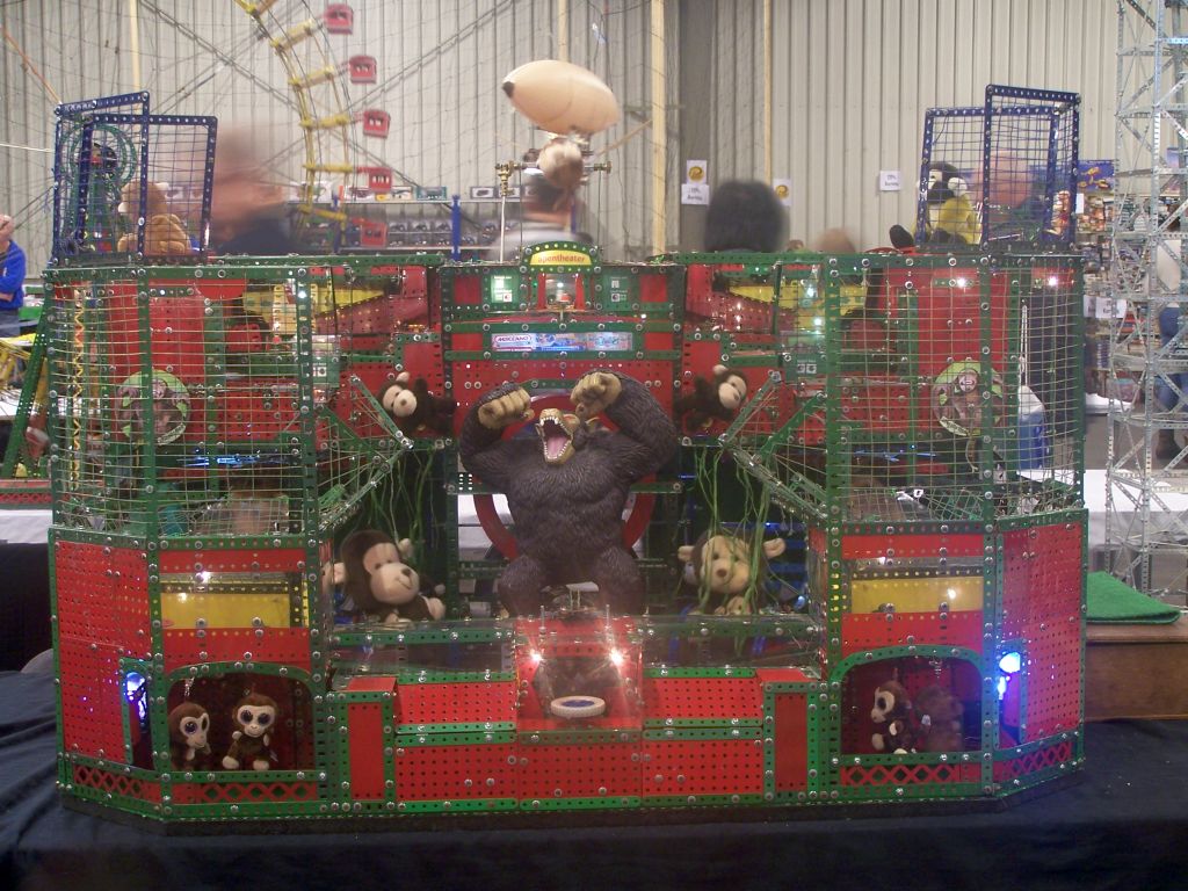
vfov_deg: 22.9
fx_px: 2196
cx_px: 594
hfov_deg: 30.3
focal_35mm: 64
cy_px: 446
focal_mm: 10.7
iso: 80
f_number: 3.2
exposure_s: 1/2
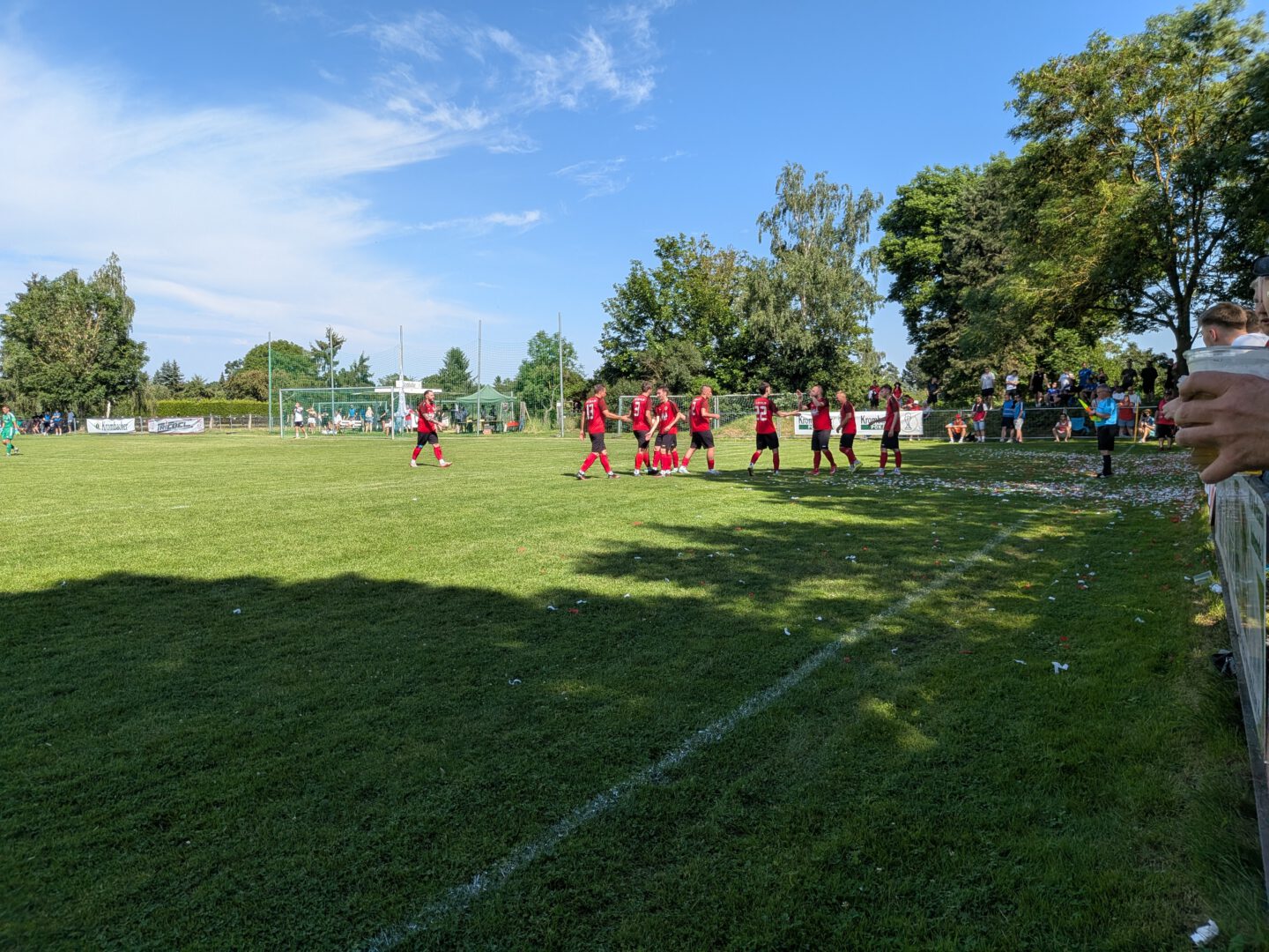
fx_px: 880
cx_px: 634
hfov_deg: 71.6
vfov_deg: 56.8
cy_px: 476
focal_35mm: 24
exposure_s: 1/1242
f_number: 1.7
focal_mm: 4.53
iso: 29
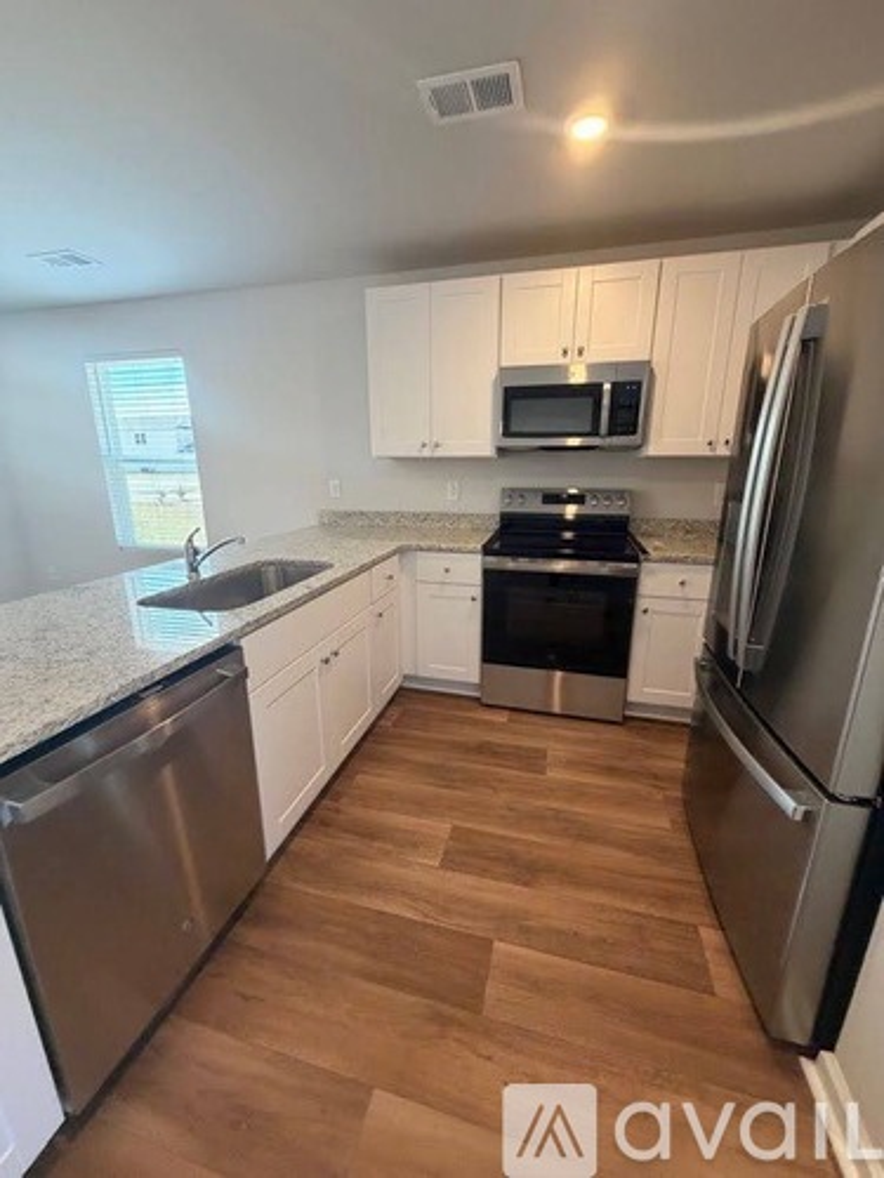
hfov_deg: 85.7
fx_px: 477
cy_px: 589
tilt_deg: -15.2
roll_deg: +0.6
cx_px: 442
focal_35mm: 14
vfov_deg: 102.1
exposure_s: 1/120
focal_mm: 2.22
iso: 320
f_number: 2.2
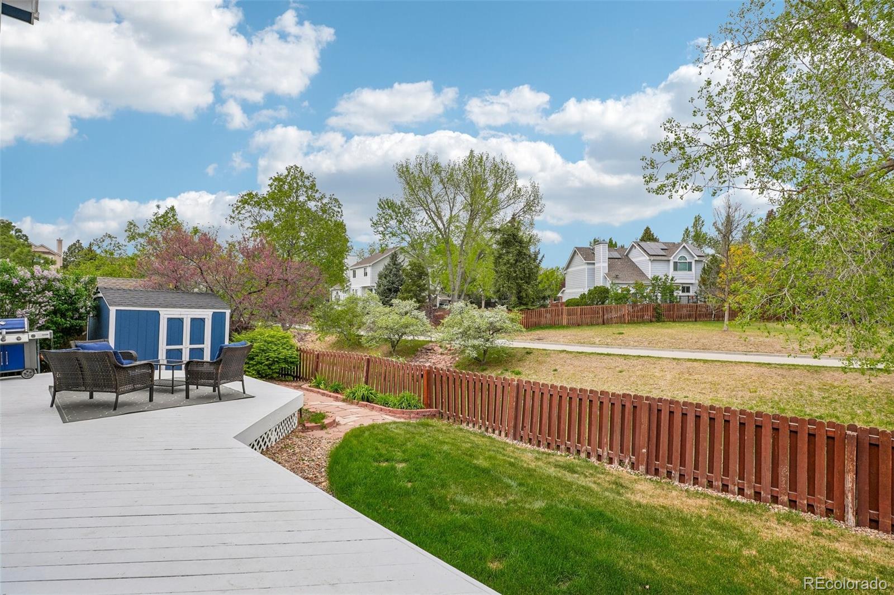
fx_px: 410
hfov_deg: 95.0
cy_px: 298
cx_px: 447
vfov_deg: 72.0
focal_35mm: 16
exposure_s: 1/350
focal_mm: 11
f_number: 8
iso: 100
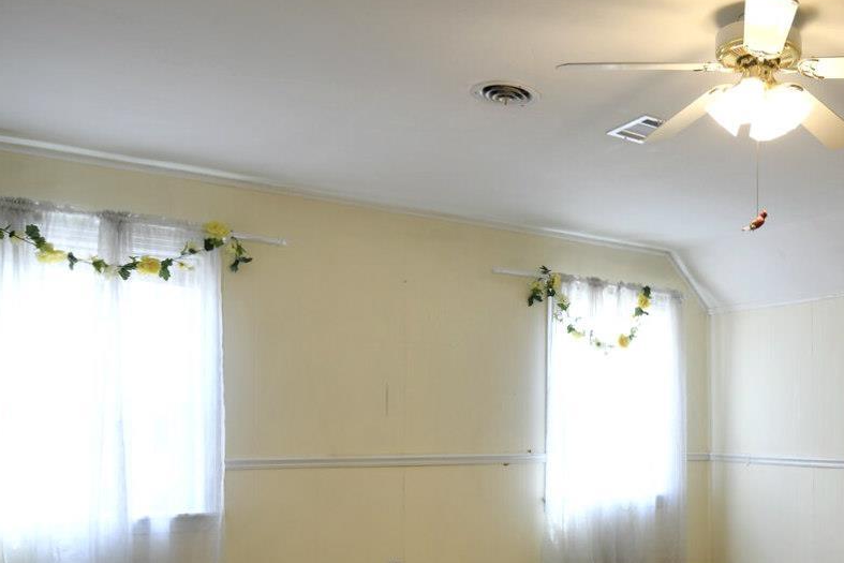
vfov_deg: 35.8
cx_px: 720
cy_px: 439
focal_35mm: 36
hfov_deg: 48.8
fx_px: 844
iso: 64
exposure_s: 1/15
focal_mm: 14
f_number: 2.8
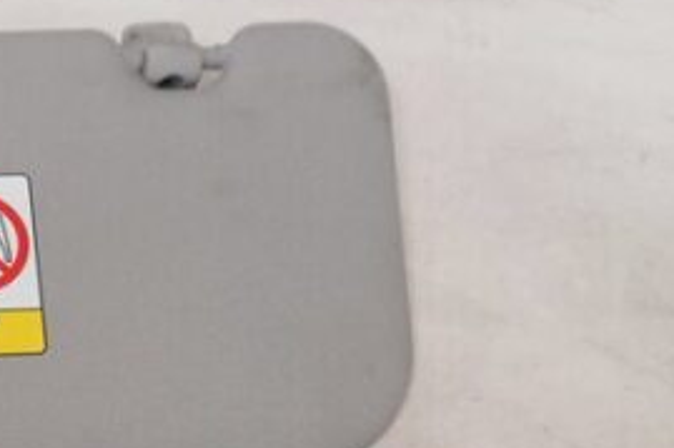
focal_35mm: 76
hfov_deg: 24.3
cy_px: 542
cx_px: -123
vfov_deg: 17.1
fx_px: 1422
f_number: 1.8
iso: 245
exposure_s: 1/33.3
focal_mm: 4.22
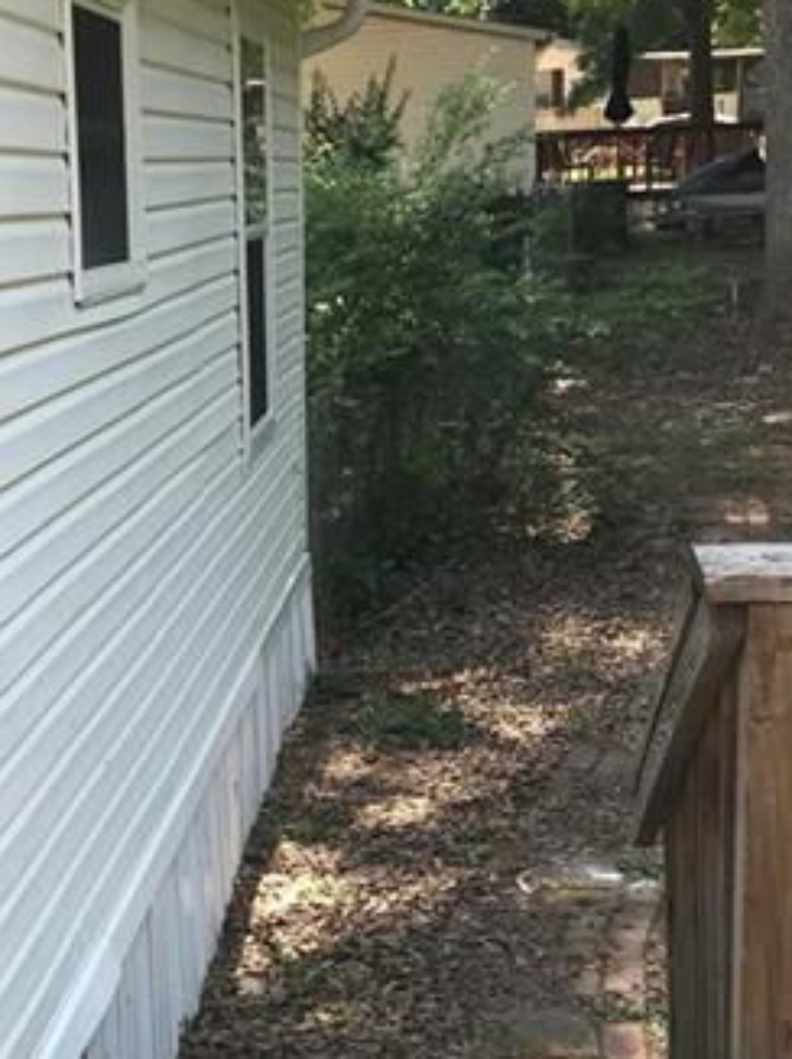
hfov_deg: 21.4
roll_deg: +3.9
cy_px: 656
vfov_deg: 29.3
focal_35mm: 66
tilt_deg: -12.7
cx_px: -3
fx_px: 2016
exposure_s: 1/378
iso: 20
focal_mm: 3.99
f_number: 1.8
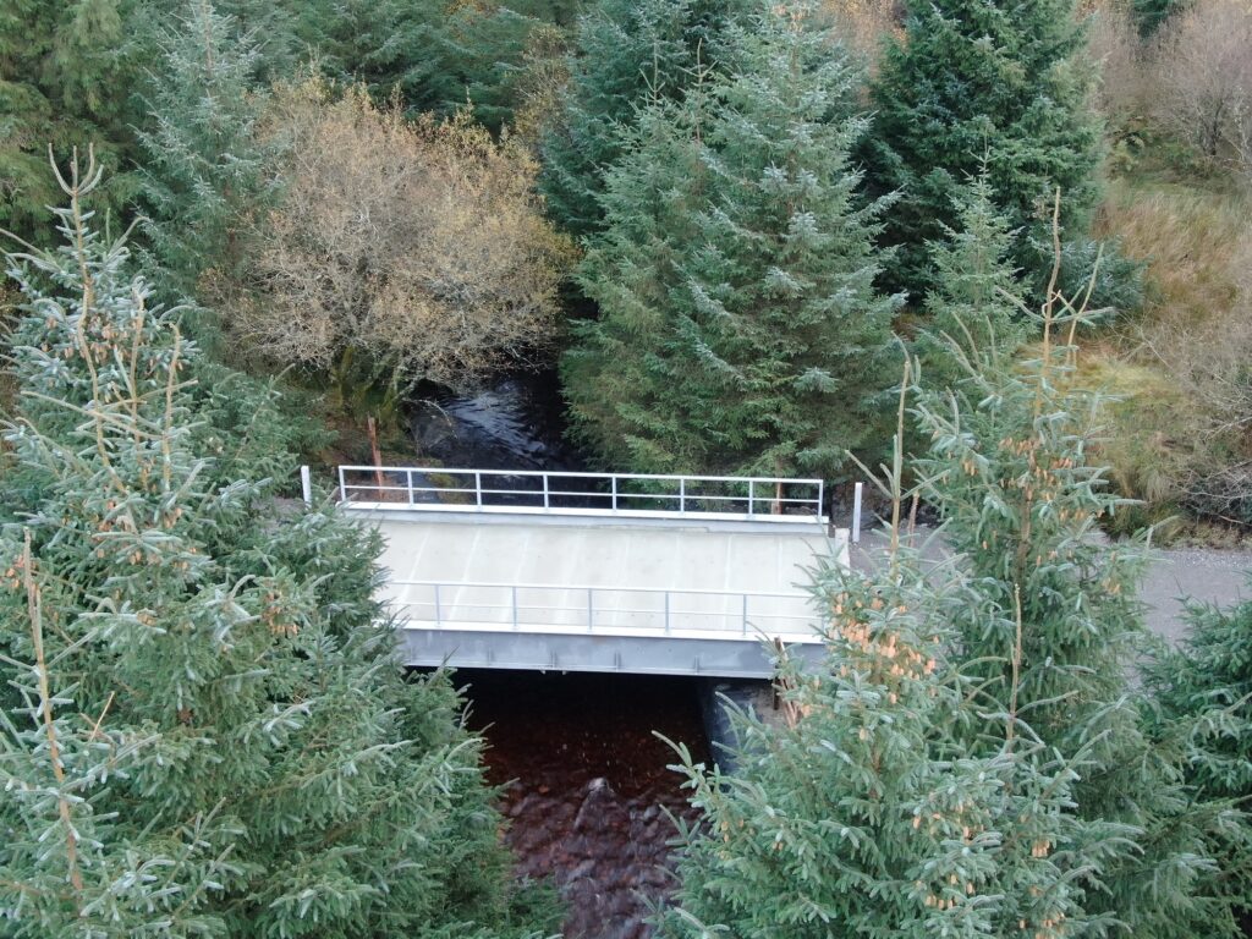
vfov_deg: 30.3
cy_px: 470
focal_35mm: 48
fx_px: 1736
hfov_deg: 39.7
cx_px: 626
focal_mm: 8.6
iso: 500
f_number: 3.8
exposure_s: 1/8
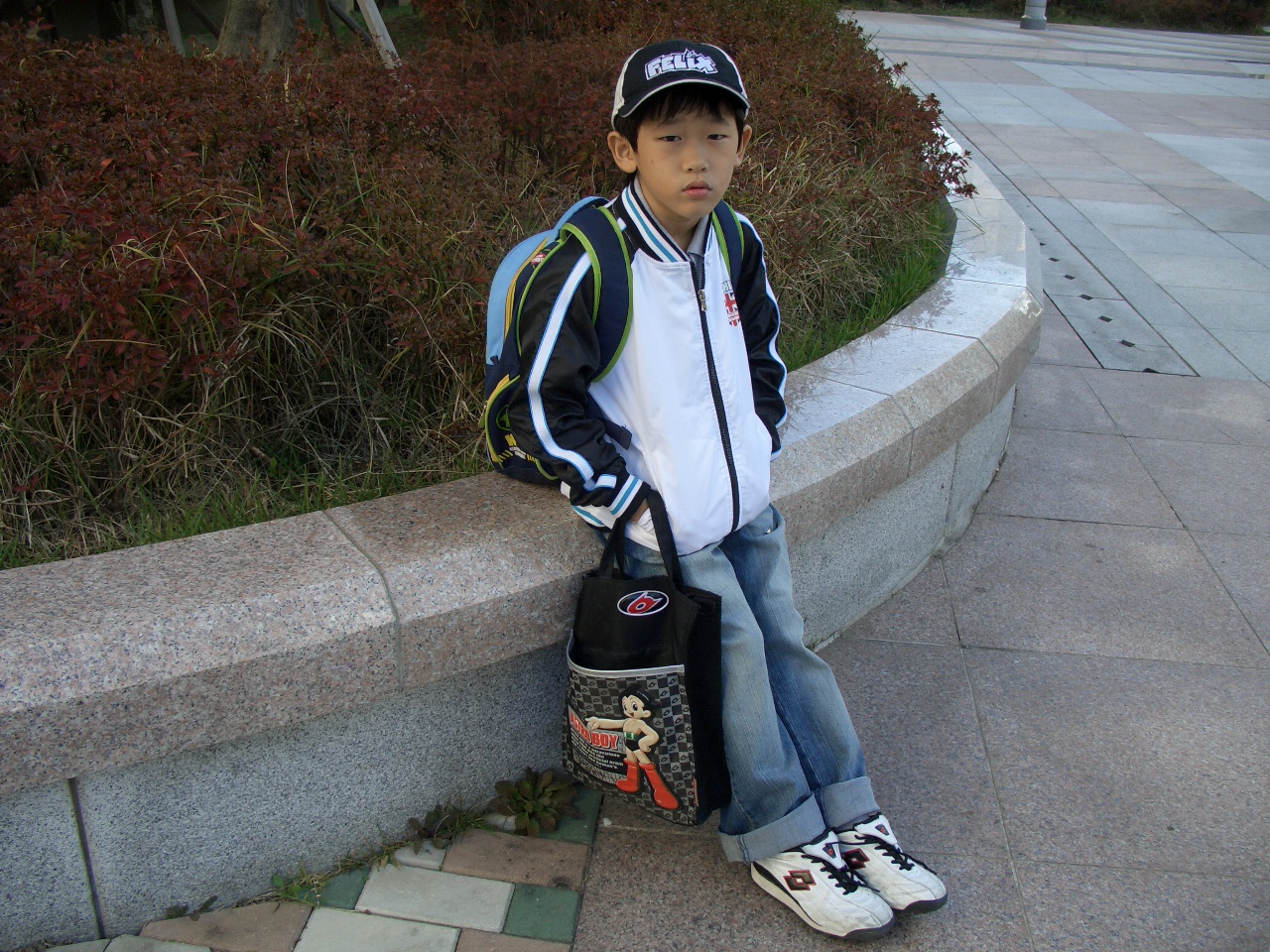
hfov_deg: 55.4
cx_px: 635
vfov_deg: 42.9
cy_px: 476
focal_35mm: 33
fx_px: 1211
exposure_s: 1/250
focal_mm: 7.1
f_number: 3.2
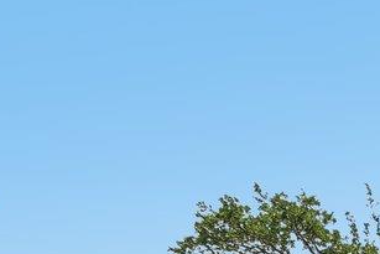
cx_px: 1256
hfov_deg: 10.3
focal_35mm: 100
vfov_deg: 10.8
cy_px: 678
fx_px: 1056
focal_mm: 15
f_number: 6.7
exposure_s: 1/500
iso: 100
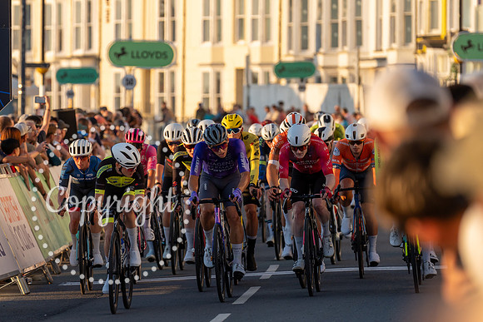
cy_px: 247
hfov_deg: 6.9
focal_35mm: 299
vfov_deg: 4.6
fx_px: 4015
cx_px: 101
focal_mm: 173
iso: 200
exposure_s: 1/1000
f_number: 3.5
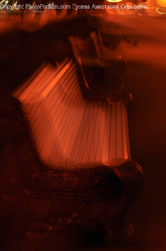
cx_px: 83
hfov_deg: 25.7
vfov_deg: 37.9
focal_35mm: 52
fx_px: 364
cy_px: 126
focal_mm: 35
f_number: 4
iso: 200
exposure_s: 1/2
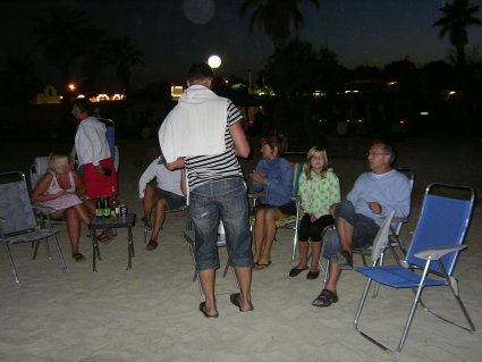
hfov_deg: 51.3
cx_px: 241
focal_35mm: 36
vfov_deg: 39.7
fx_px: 501
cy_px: 181
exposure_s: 1/30
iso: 175
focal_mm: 5.6
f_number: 2.8
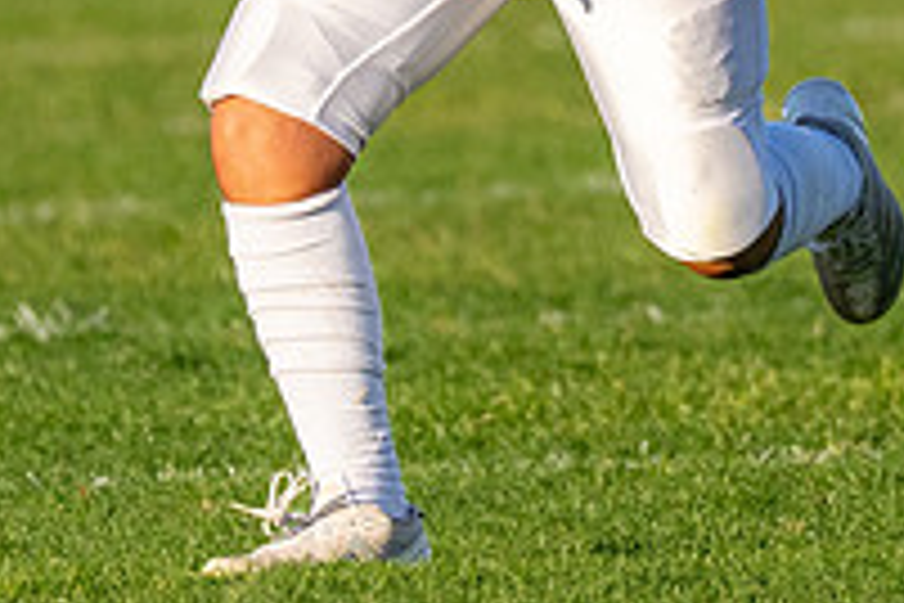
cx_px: 678
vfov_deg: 1.0
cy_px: -296
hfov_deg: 1.4
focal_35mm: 1442
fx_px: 36207
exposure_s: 1/4000
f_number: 2.8
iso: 200
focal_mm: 200
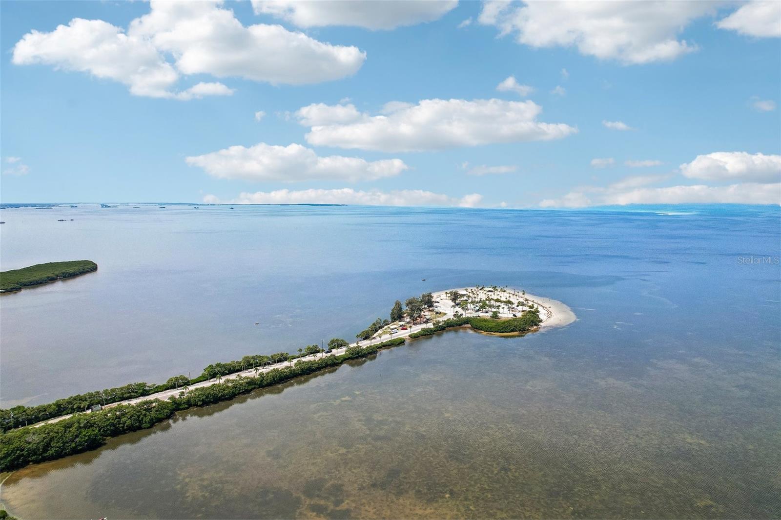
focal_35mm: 22
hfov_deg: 78.6
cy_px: 260
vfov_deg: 57.2
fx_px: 477
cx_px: 390
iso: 100
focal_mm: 8.4
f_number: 2.8
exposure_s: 1/2500
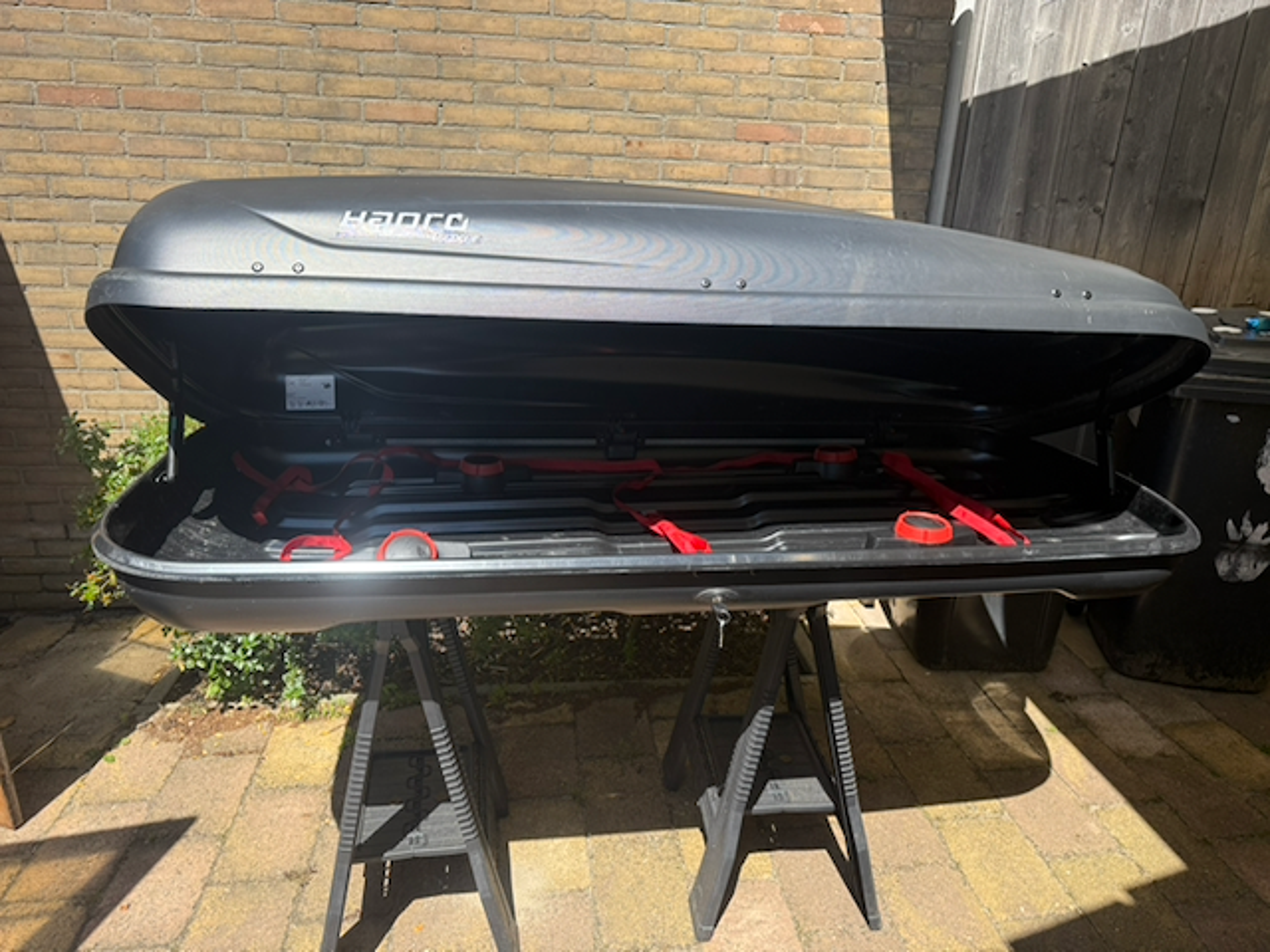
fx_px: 881
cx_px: 635
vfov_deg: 56.8
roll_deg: -2.9
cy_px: 476
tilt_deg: -18.8
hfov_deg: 71.6
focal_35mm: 24
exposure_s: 1/2299
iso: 100
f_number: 1.78
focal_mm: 6.76
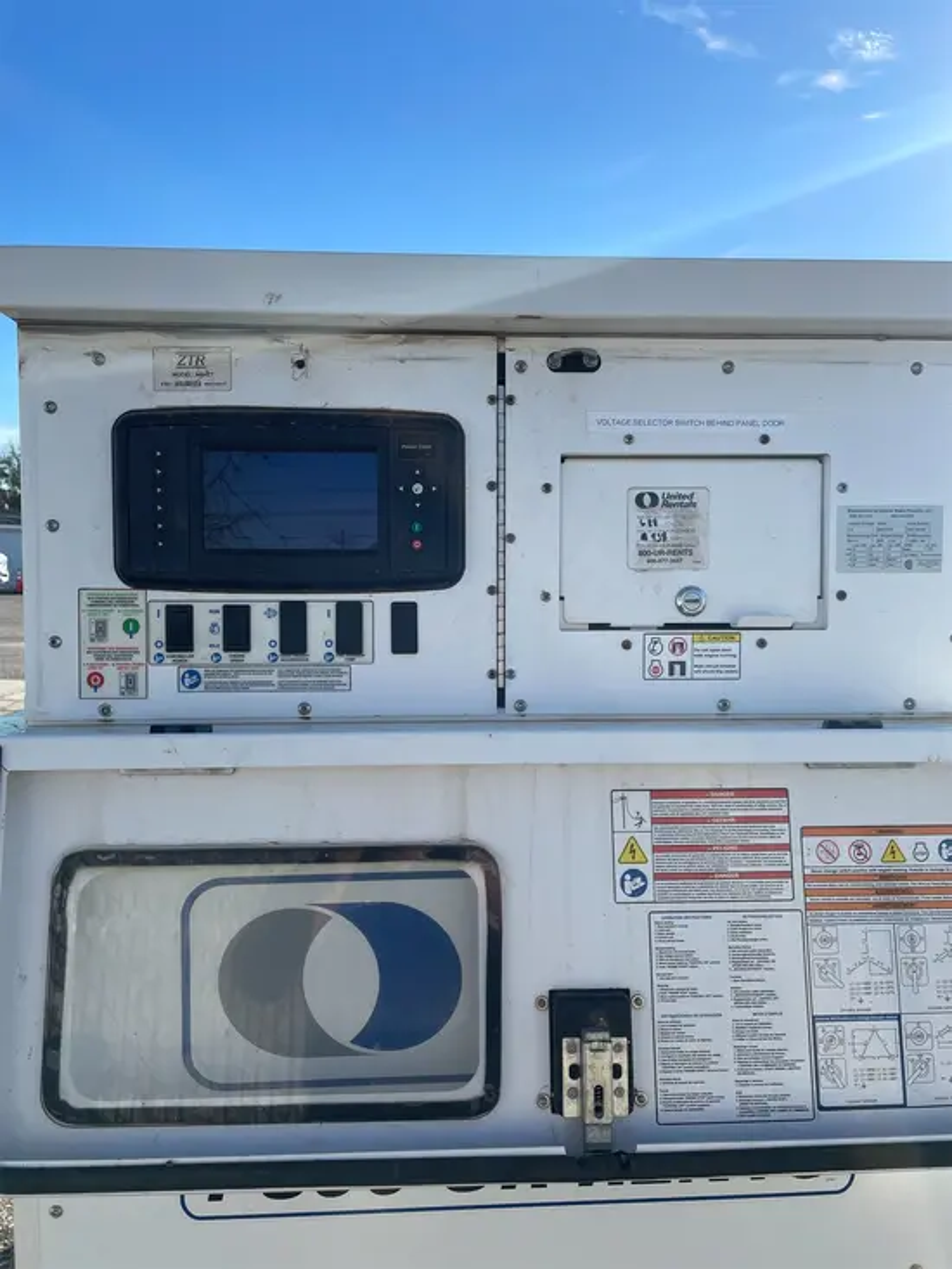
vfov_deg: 67.3
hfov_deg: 53.1
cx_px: 476
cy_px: 634
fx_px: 953
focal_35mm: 26
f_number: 1.6
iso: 50
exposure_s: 1/4132
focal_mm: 4.2
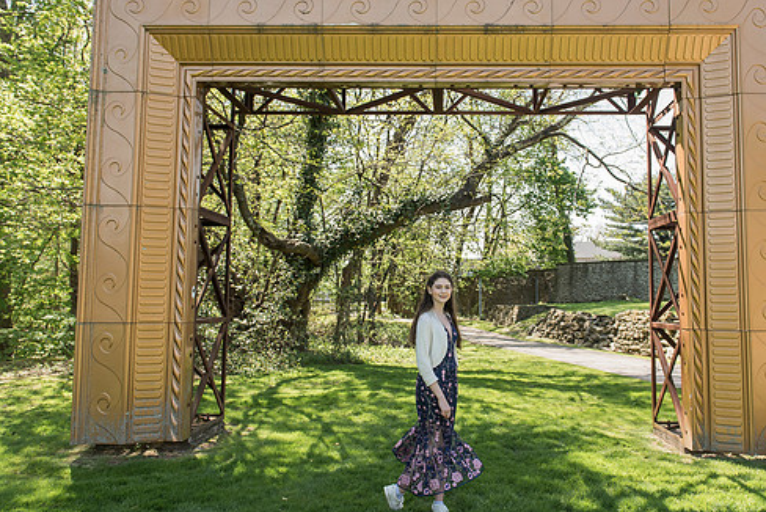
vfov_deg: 45.0
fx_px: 617
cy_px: 244
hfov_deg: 63.3
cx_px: 437
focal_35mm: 29
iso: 400
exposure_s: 1/800
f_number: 4
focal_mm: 24
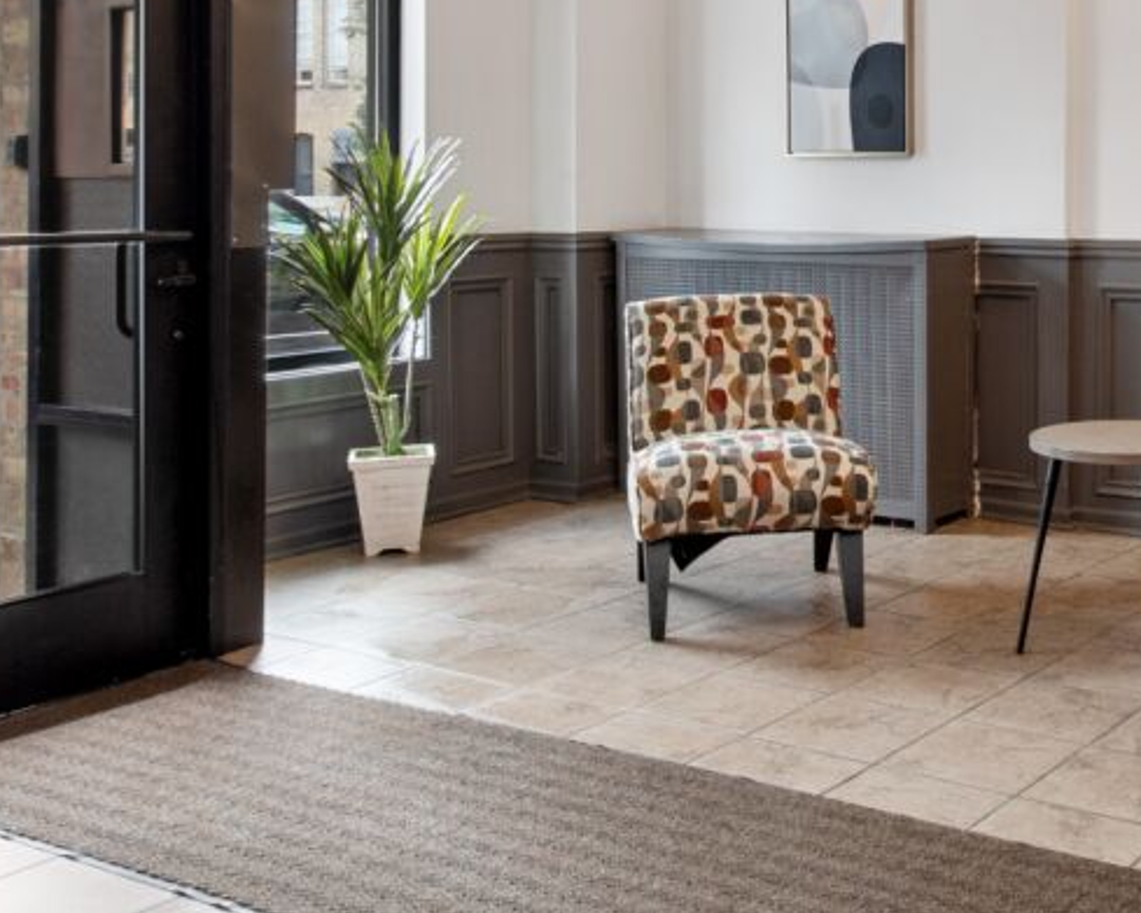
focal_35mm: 46
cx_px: 1017
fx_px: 1553
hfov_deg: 37.8
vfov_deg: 31.6
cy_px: 138
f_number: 10
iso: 100
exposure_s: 1/2
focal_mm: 10
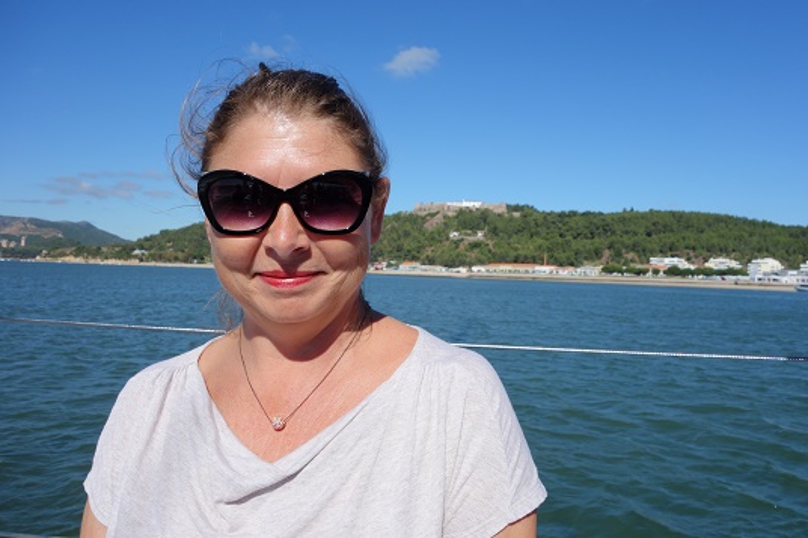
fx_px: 628
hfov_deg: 65.5
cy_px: 269
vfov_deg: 46.4
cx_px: 404
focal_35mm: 28
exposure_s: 1/800
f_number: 6.3
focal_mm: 10.4
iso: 125
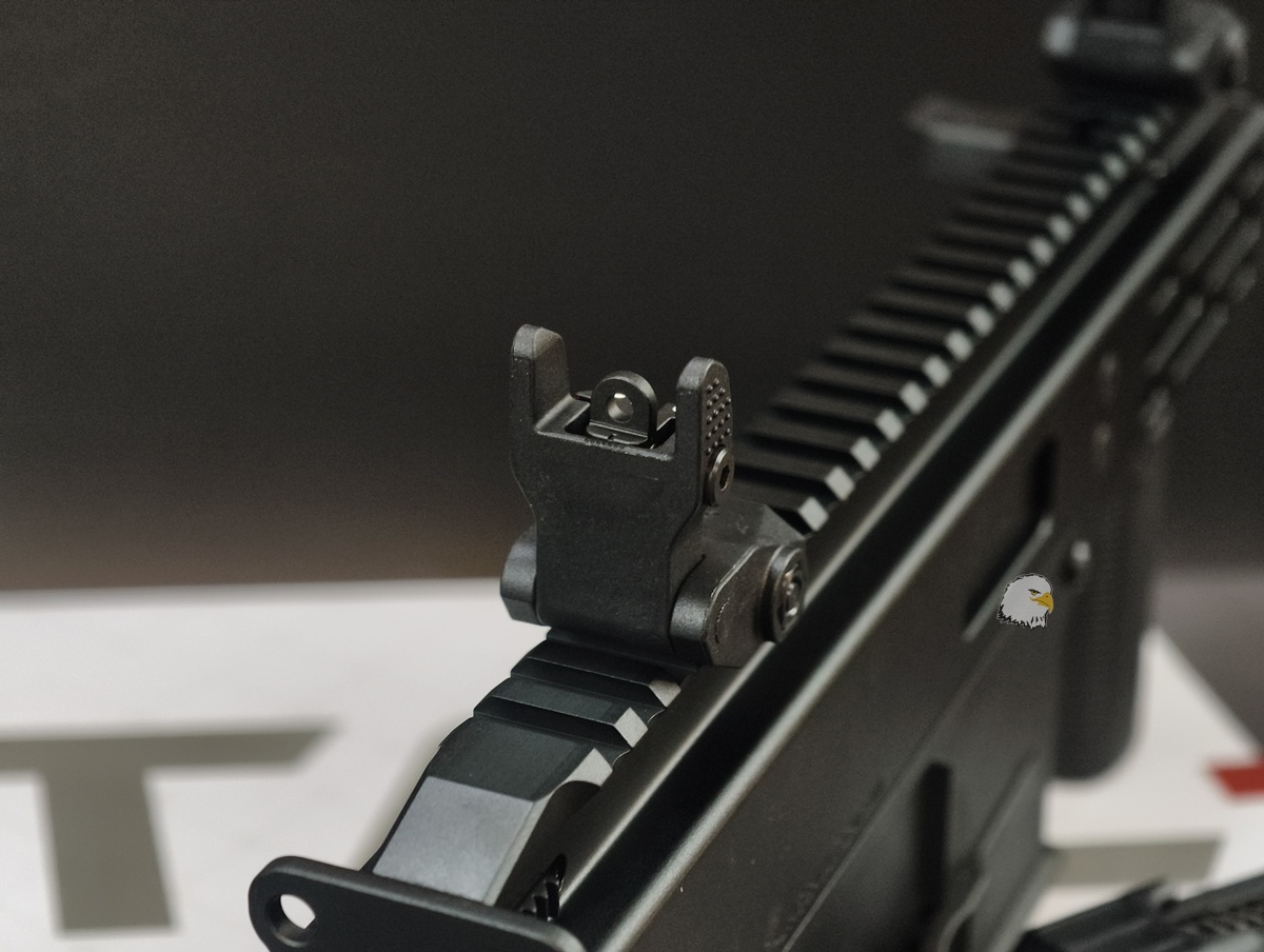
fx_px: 3109
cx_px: 632
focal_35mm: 85
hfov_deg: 23.0
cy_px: 476
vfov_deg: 17.4
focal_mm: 22.48
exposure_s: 1/24
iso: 1124
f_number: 2.67
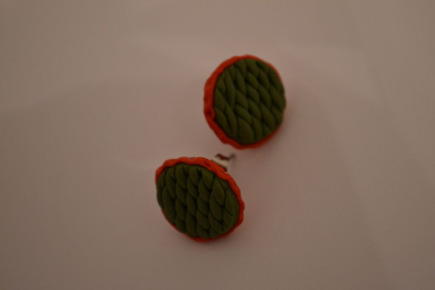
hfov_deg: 26.0
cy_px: 145
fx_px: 943
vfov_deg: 17.5
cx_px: 218
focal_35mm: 78
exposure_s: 1/15
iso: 1400
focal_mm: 52
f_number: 5.6
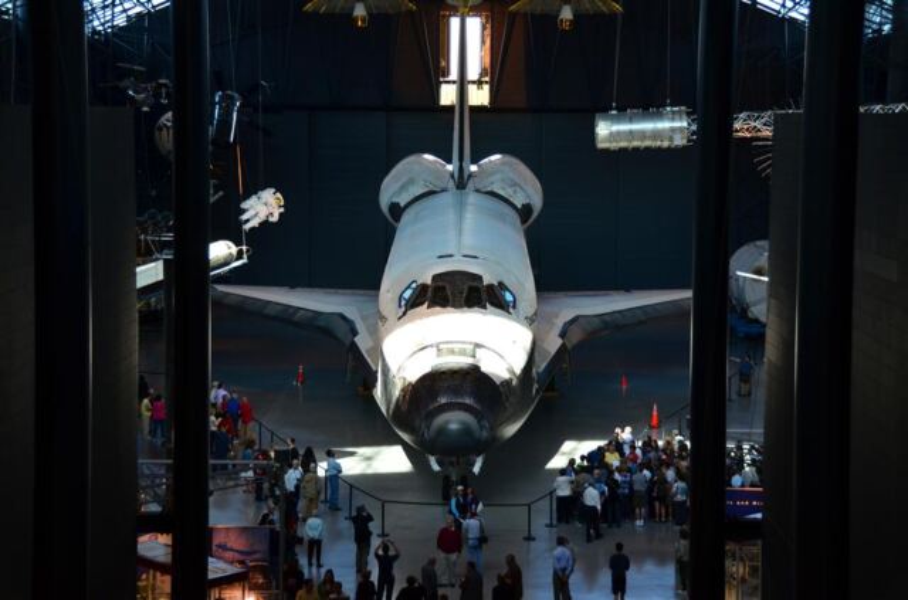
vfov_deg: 20.5
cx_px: 454
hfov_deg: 30.6
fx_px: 1660
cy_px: 300
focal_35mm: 66
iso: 400
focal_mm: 44
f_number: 5.6
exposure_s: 1/125
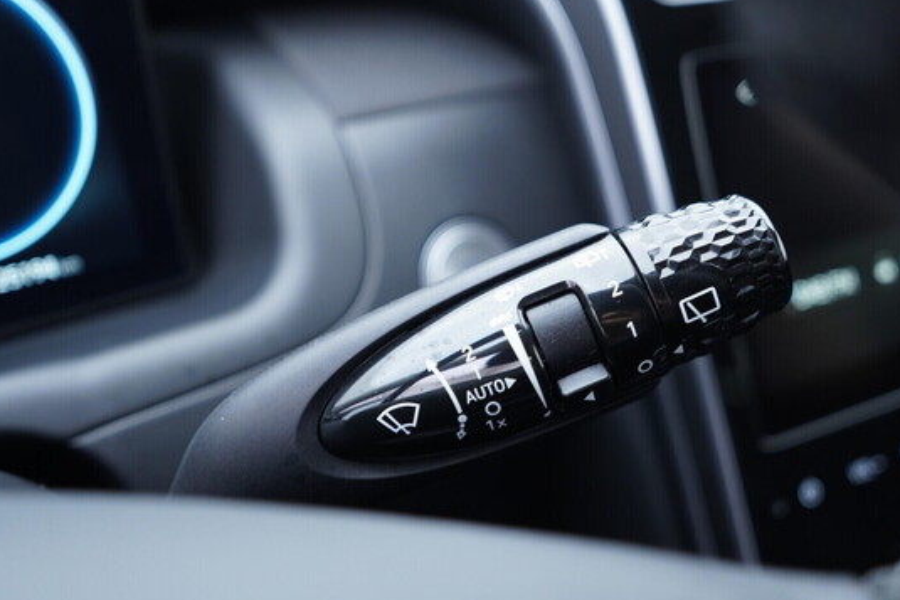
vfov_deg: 36.0
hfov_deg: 51.9
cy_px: 302
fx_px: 925
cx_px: 456
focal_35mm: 37
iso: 400
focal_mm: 24
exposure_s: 1/40
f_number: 2.8
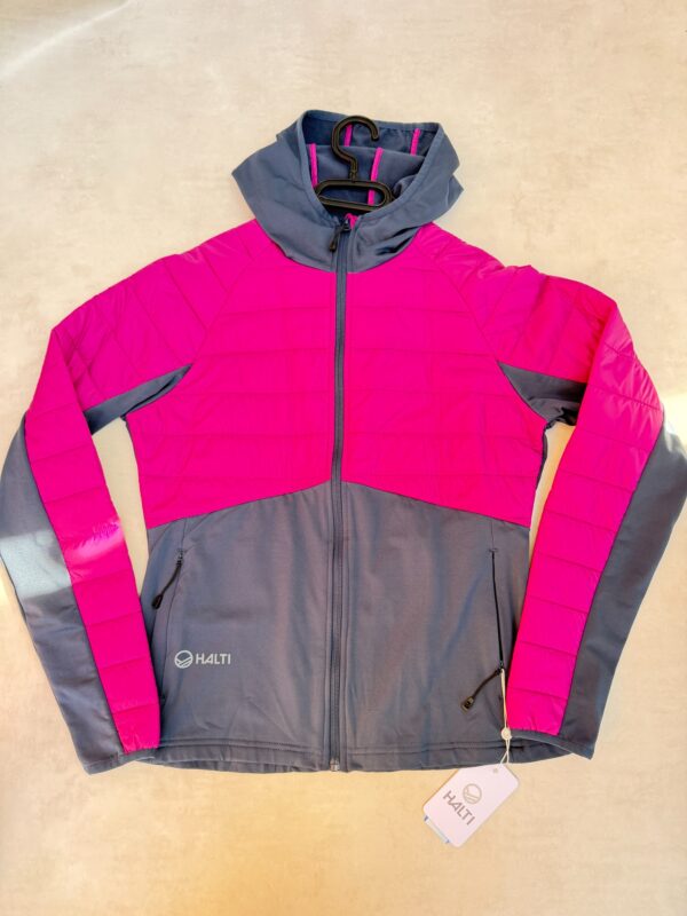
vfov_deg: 71.6
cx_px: 344
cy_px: 458
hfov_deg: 56.8
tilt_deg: -80.2
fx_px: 635
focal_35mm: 24
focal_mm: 6.76
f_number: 1.78
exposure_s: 1/228
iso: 200
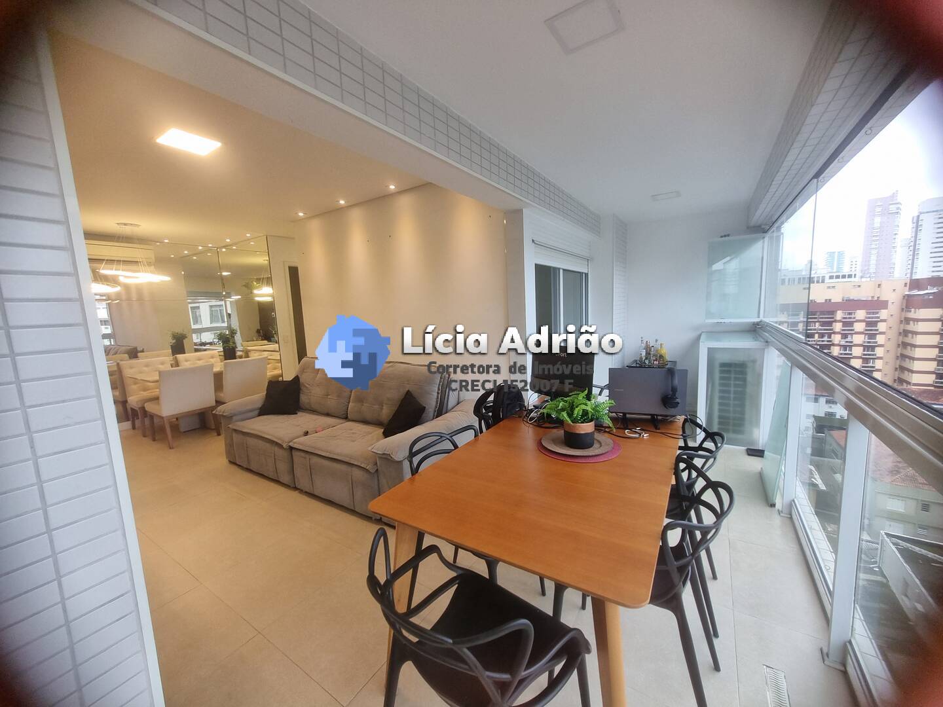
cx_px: 472
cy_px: 354
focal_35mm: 13
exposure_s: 1/60
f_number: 2.2
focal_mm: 1.74
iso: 50
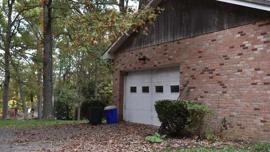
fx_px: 394
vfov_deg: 21.8
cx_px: 116
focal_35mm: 55
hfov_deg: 37.8
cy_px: 83
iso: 400
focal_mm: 30
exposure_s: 1/125
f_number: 5.6
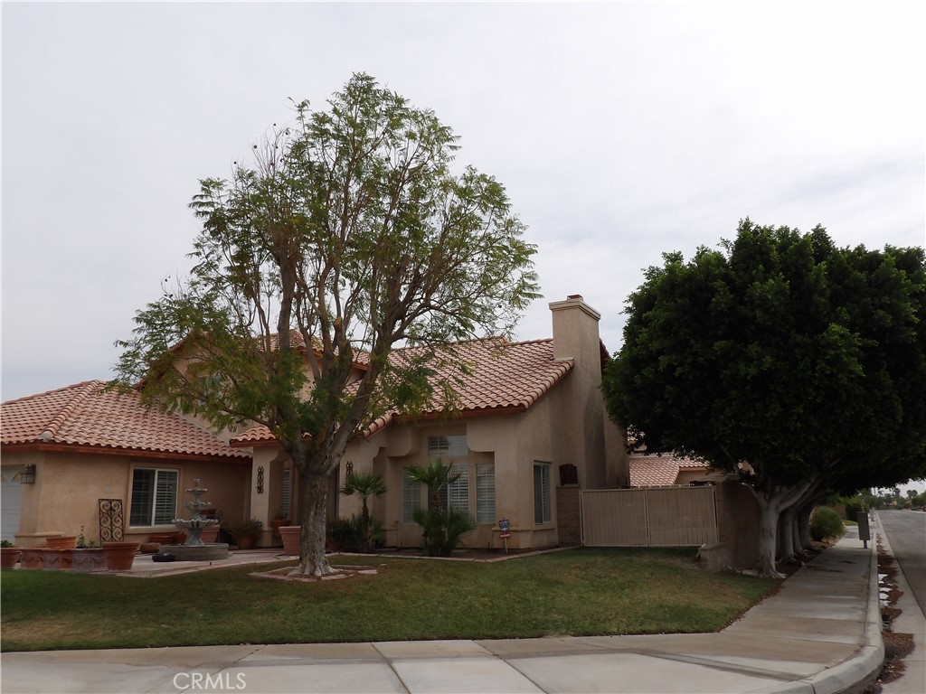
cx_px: 463
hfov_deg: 63.4
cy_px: 347
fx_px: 749
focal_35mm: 28
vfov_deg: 49.7
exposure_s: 1/766
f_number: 4.8
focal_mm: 5
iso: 100
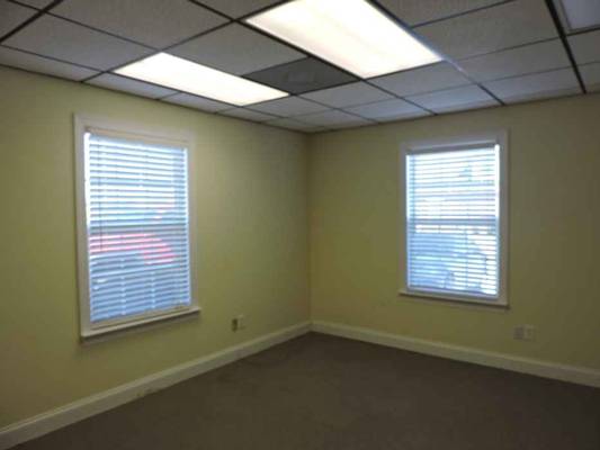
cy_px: 225
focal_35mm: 24
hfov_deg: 71.6
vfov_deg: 56.8
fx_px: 416
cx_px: 300
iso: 100
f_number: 3
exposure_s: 1/50
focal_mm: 4.3
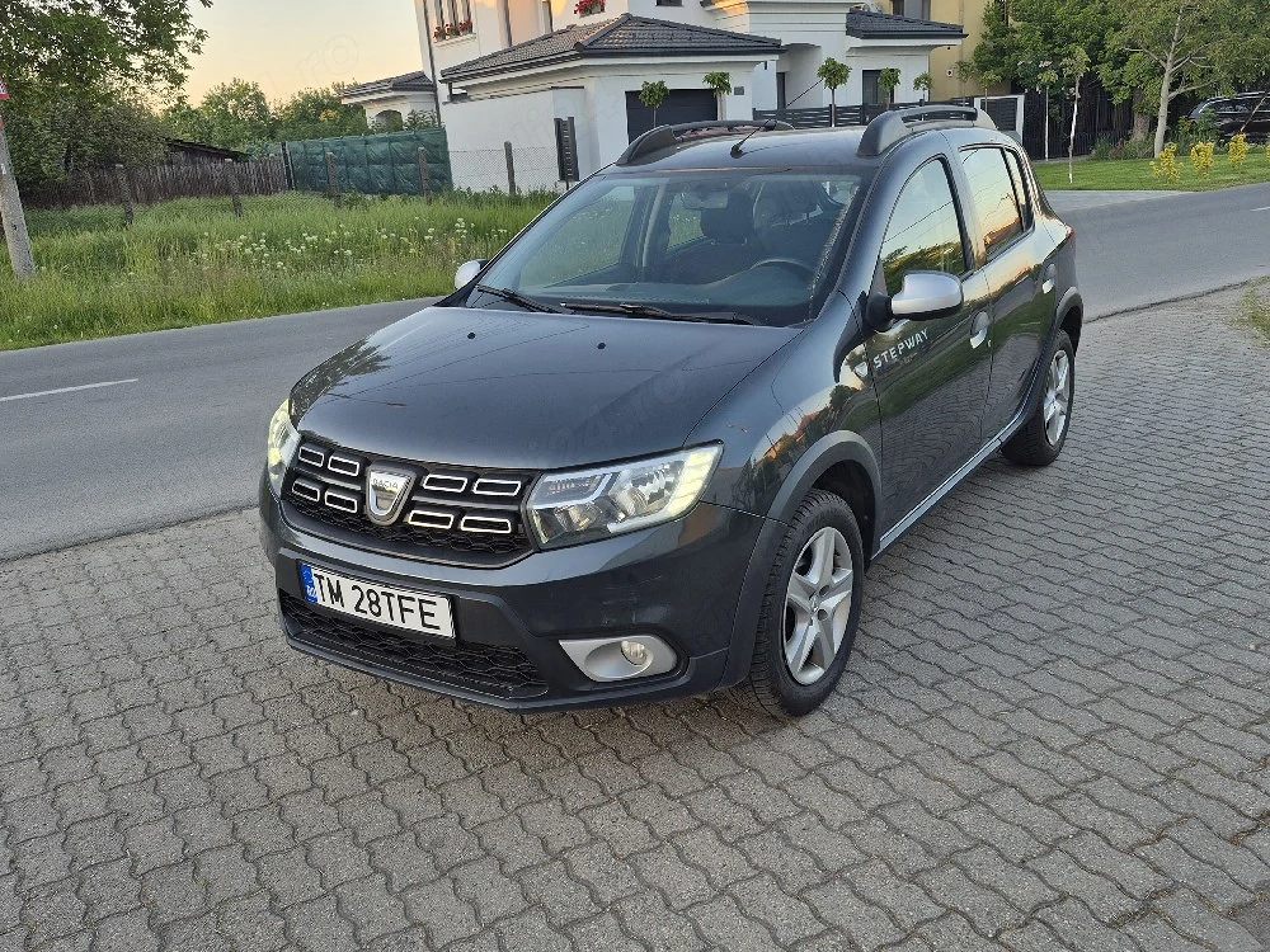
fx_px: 844
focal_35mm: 23
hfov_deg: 73.9
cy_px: 476
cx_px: 635
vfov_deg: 58.9
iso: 40
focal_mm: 5.4
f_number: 1.8
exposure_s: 1/182
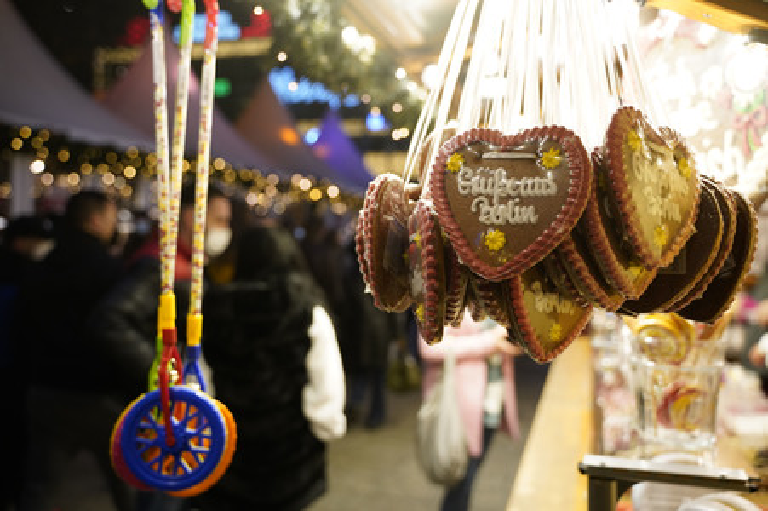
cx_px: 384
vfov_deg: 39.9
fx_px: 703
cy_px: 256
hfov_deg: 57.3
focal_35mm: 33
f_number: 3.2
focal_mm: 33
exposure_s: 1/160
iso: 1250
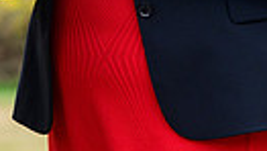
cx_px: 77
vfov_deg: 2.5
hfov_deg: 4.4
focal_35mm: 492
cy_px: -225
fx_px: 3487
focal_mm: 92
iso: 200
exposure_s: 1/500
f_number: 4
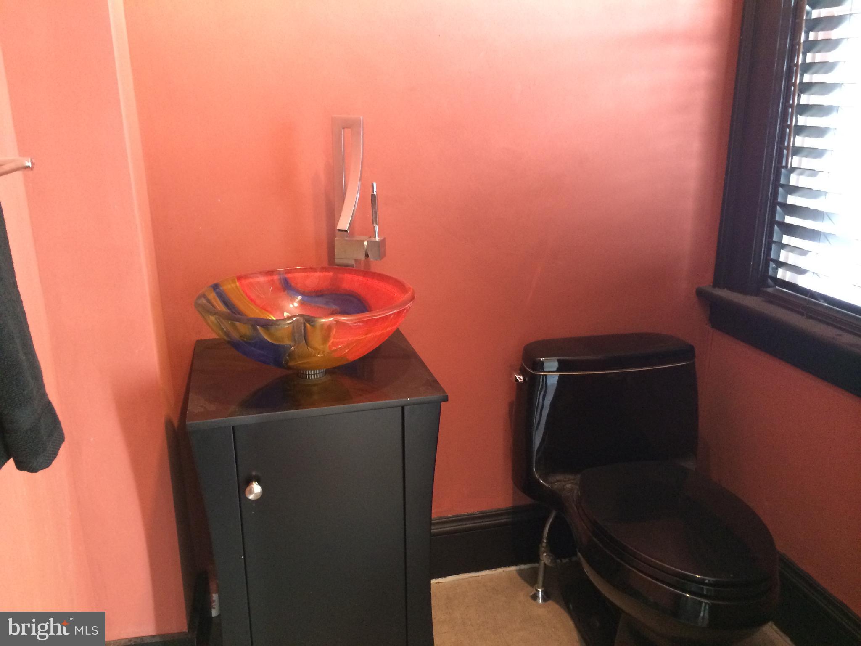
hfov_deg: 60.0
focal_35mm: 30
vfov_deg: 46.8
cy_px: 323
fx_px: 746
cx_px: 430
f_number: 2.2
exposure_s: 1/17
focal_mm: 4.12
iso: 320
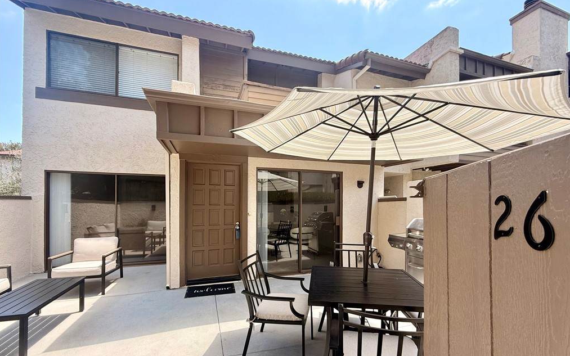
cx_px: 286
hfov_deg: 101.5
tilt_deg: +0.0
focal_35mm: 15
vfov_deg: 74.3
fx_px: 233
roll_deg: -0.2
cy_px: 204
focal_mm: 2.22
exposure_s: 1/355
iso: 50
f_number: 2.2
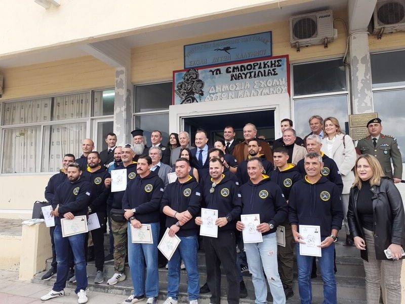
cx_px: 202
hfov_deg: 65.3
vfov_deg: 51.4
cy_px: 152
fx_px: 316
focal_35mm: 27
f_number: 1.9
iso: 40
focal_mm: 3.6
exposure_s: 1/270
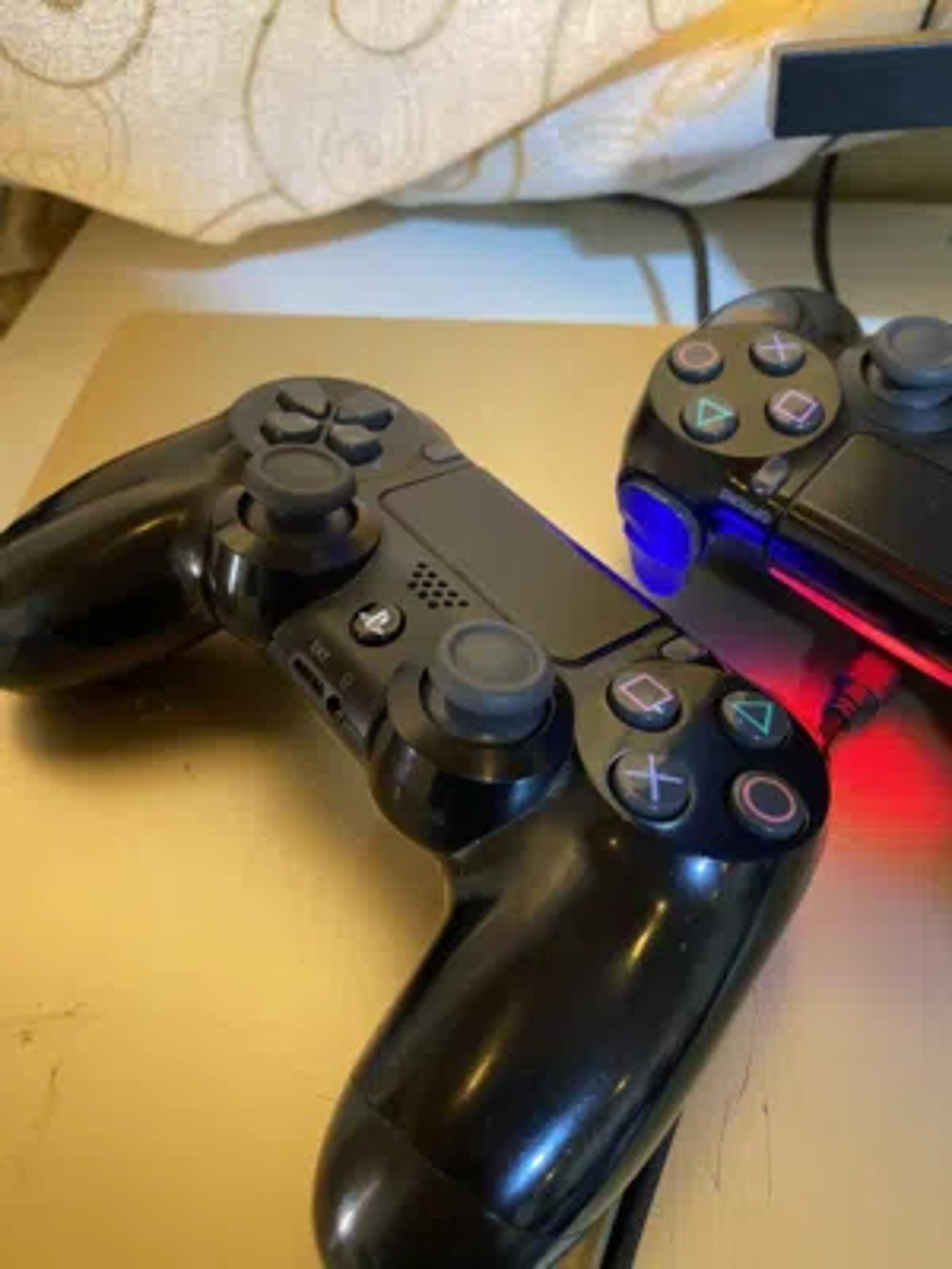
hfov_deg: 53.1
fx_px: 953
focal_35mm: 26
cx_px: 476
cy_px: 634
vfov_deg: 67.3
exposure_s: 1/50
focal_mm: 4.25
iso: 500
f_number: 1.8
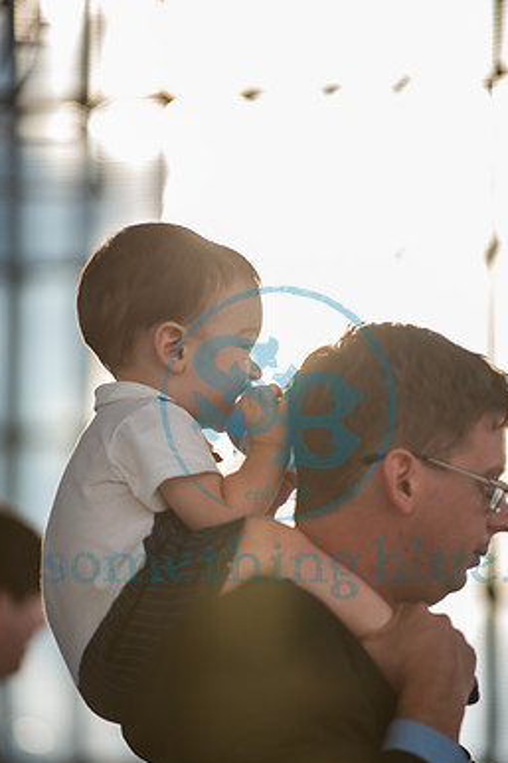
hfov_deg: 6.5
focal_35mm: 210
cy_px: 443
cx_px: 275
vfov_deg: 9.8
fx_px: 4449
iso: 250
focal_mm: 180
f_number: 2.8
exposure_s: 1/500
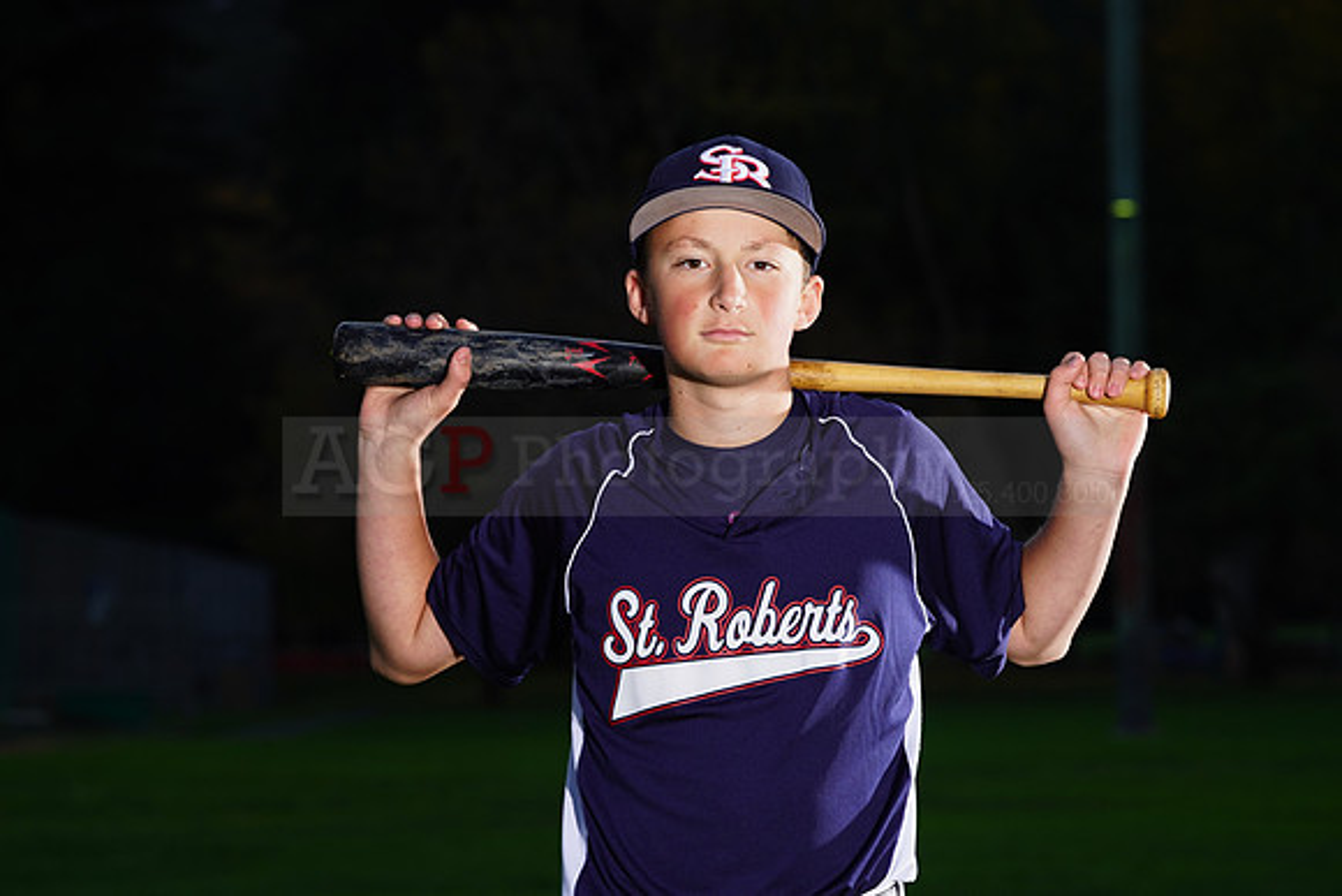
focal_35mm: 160
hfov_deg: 12.8
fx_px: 5966
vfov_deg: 8.6
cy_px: 448
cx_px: 671
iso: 320
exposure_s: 1/160
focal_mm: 160
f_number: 9
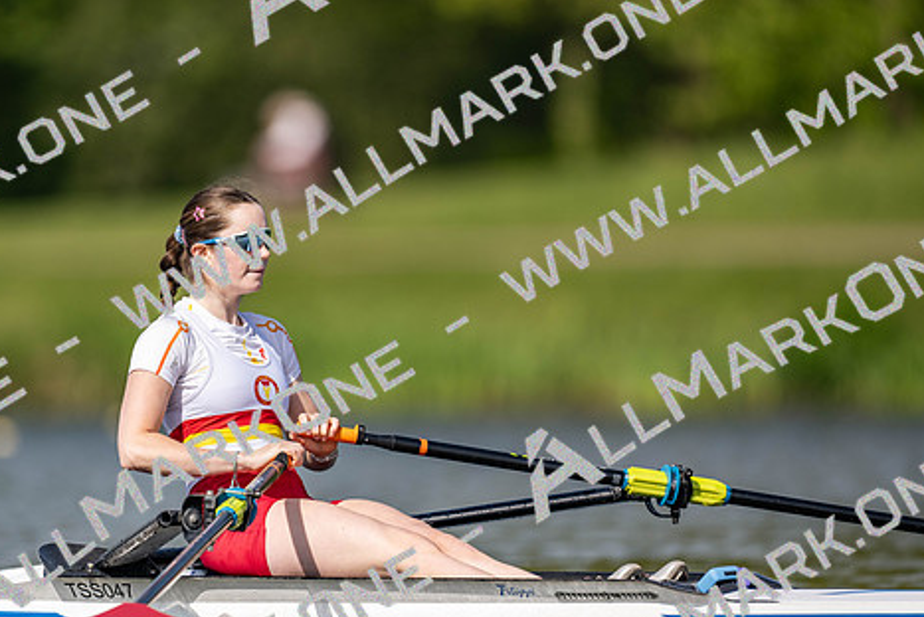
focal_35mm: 745
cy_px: 335
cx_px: 356
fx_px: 19133
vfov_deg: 1.8
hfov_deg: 2.8
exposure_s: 1/2500
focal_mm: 600
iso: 220
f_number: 4
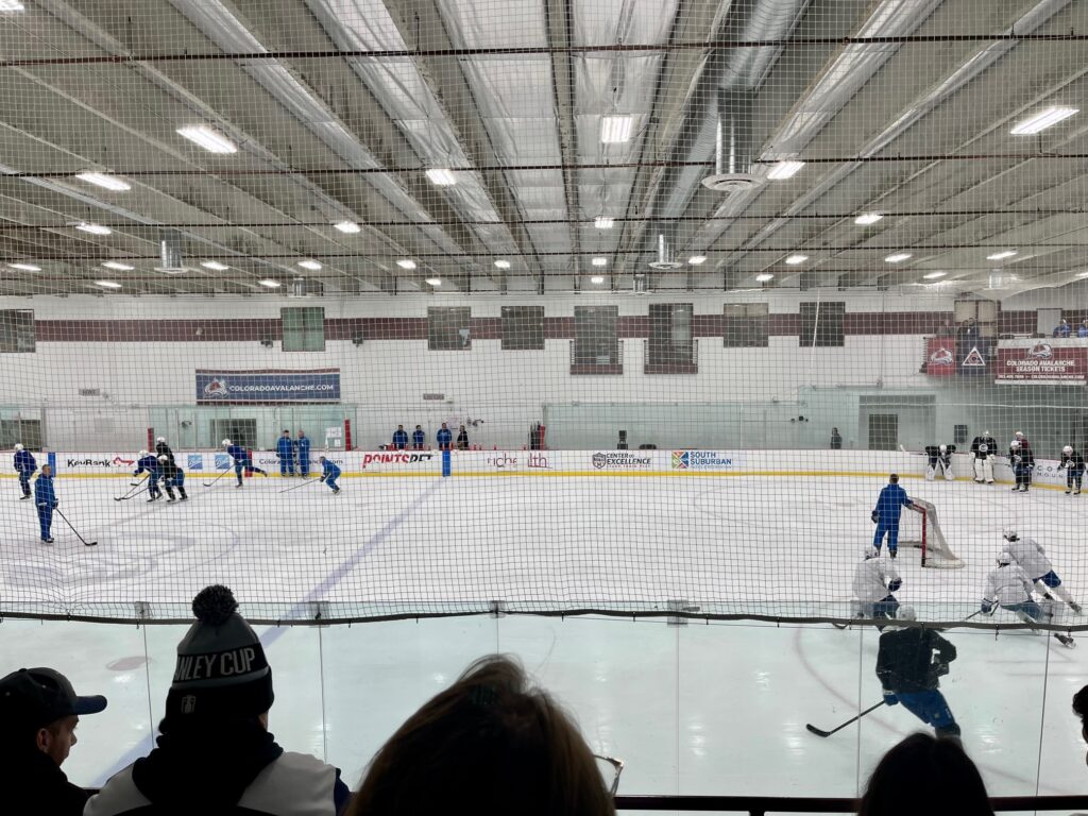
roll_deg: -0.1
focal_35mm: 26
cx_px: 544
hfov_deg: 67.3
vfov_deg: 53.1
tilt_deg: -4.2
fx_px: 817
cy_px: 408
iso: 32
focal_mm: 5.1
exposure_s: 1/256
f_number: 1.6
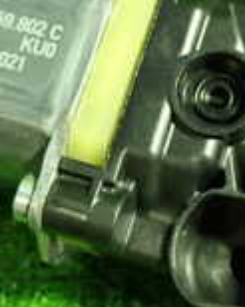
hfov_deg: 13.3
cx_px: 263
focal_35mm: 114
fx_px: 1034
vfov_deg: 16.5
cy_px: 2
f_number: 2.3
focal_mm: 5.4
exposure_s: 1/30
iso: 640
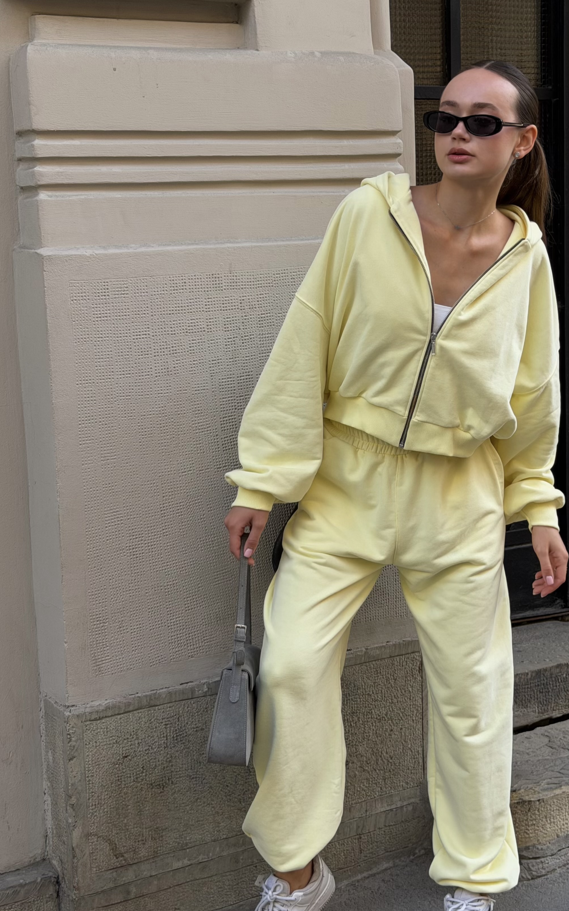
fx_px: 1563
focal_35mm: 63
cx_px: 383
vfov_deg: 32.5
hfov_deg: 20.6
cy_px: 443
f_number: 1.78
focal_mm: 6.76
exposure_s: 1/274
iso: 64
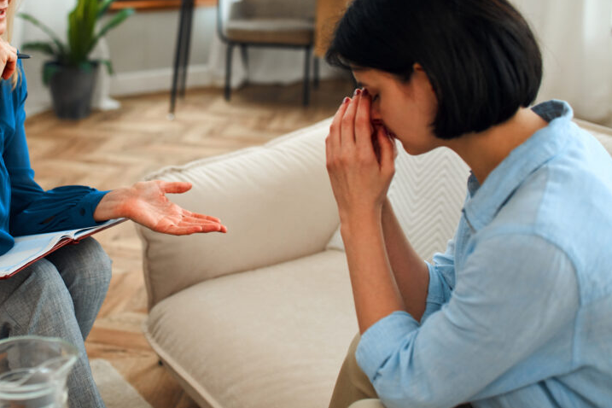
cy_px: 139
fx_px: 850
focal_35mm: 50
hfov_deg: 39.0
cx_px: 185
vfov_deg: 26.8
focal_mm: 35
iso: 800
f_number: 2
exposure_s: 1/125
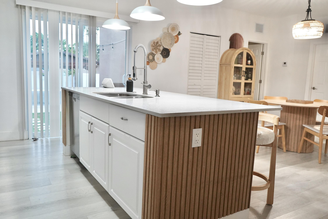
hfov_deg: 63.7
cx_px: 164
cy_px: 110
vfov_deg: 45.0
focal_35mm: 29
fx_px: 264
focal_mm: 29
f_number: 5.6
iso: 5000
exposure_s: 1/125
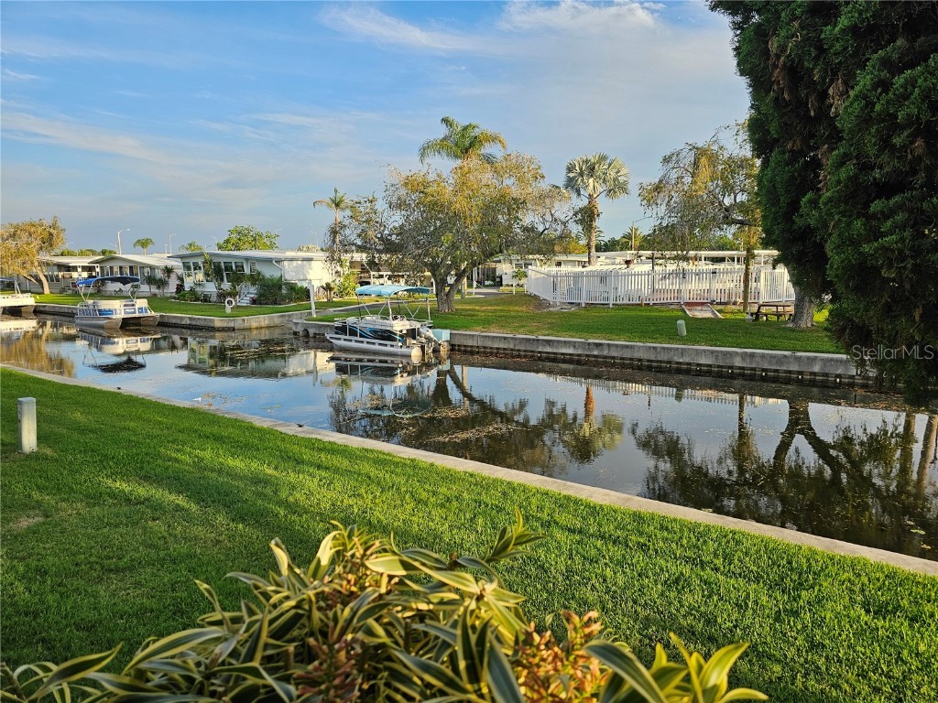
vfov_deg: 58.9
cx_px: 469
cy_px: 352
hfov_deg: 73.9
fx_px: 623
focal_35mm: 23
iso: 20
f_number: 1.7
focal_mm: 6.3
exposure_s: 1/439
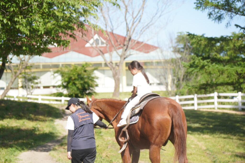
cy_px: 82
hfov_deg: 19.5
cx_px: 122
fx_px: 715
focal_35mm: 105
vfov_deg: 13.0
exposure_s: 1/800
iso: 100
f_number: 2.8
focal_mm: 70
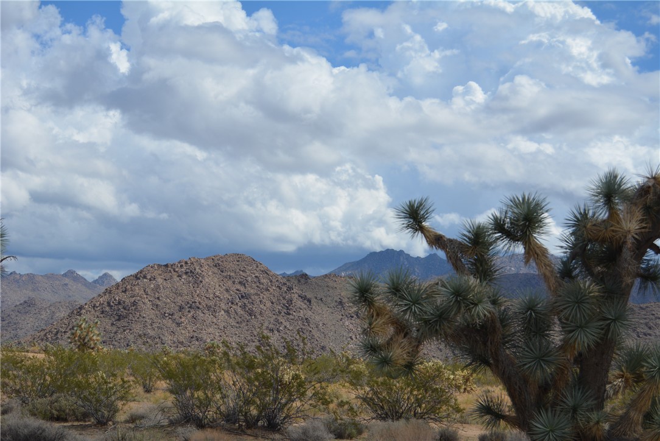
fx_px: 1513
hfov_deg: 24.6
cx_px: 330
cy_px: 220
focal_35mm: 82
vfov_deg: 16.6
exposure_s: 1/2000
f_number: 8
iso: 400
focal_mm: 55
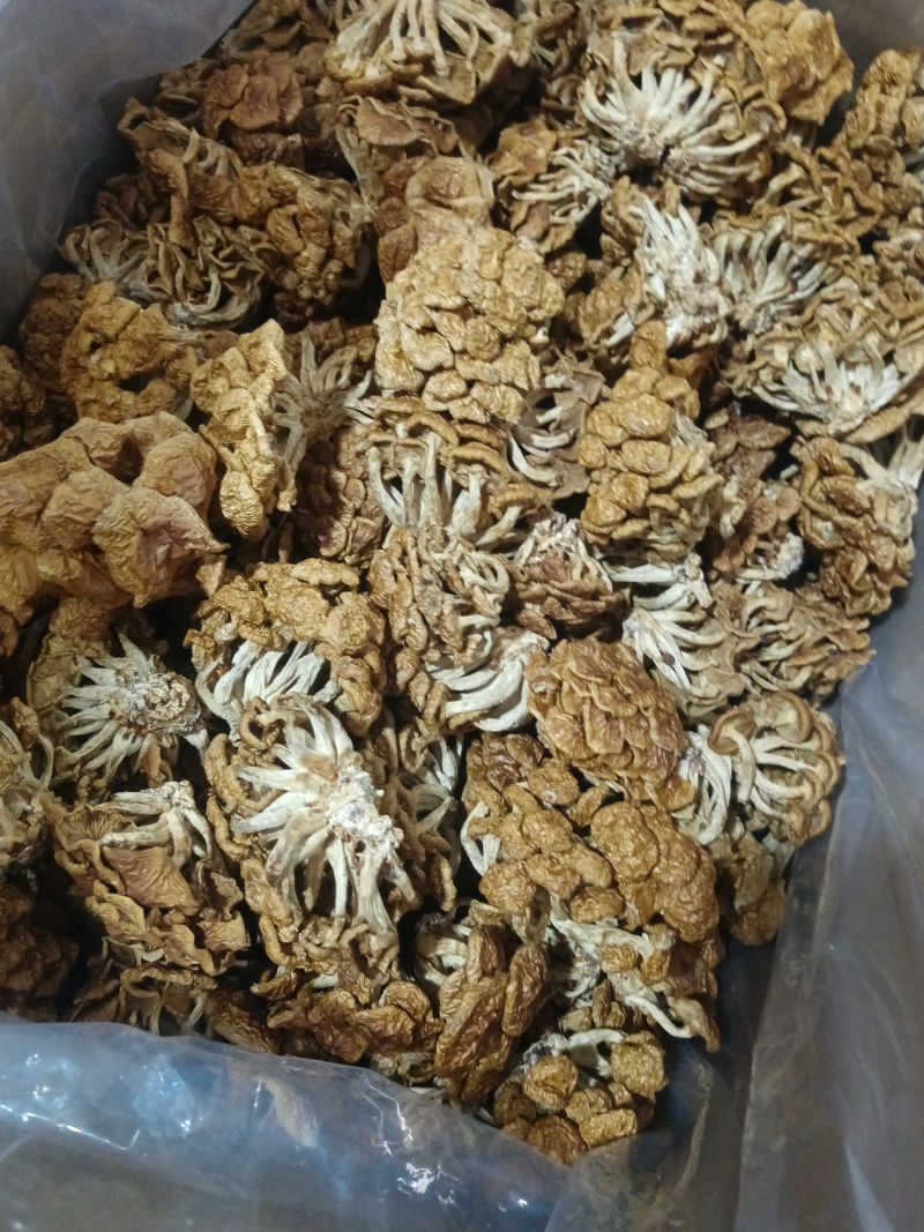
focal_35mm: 27
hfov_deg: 51.3
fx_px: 961
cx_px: 462
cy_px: 616
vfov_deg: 65.3
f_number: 1.9
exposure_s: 1/33.3
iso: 3252
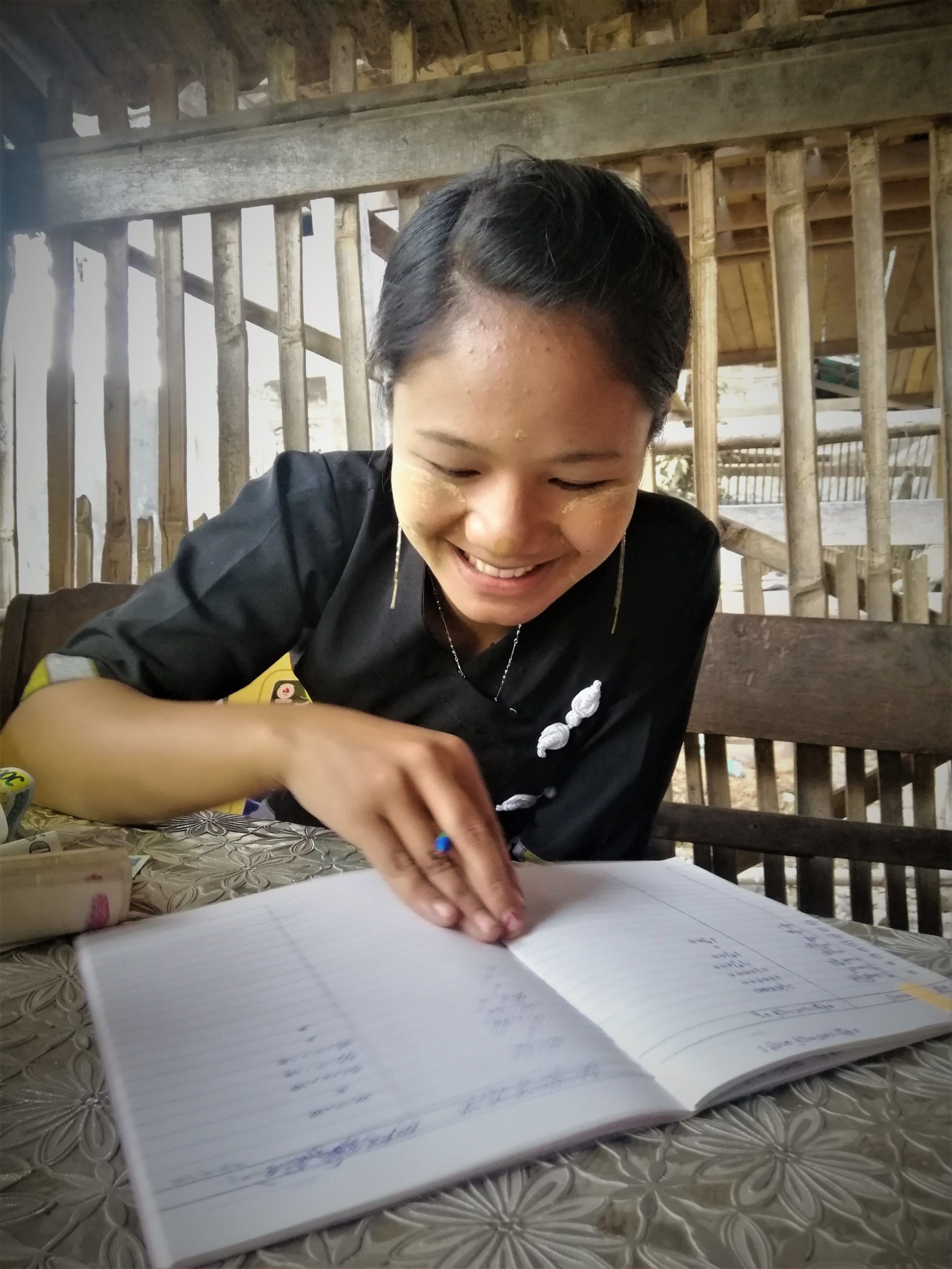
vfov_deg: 67.3
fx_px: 953
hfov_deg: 53.1
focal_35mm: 26
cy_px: 634
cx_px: 476
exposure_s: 1/33.3
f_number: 2.2
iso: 500
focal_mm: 3.81
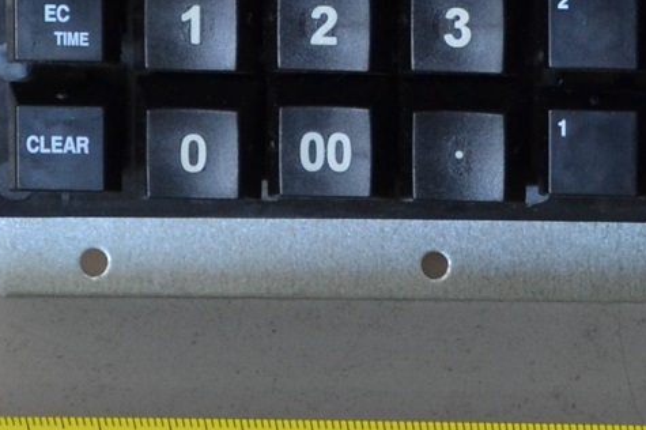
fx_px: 6581
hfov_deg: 5.6
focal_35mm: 367
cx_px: 553
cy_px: -664
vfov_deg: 3.7
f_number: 4.8
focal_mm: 42
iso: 400
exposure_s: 1/25
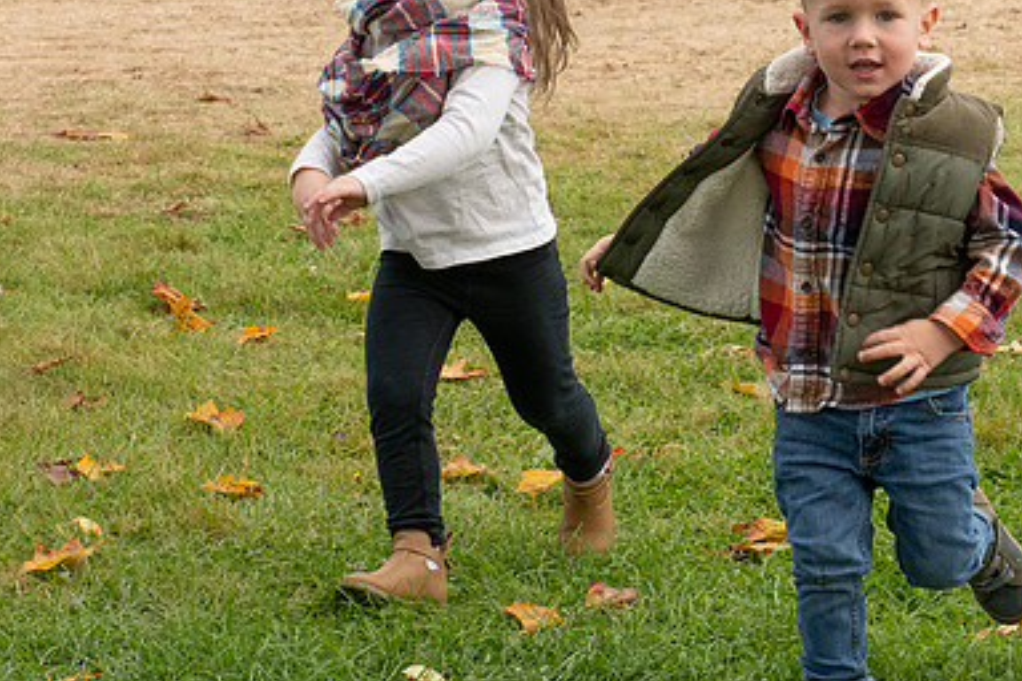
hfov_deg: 9.5
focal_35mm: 217
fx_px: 6160
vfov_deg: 6.3
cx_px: 728
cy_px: 200
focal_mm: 70
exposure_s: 1/800
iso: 800
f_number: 8
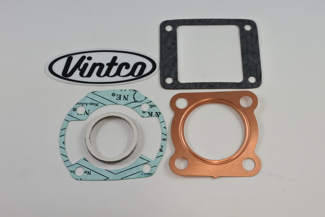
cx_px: 162
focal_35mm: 35
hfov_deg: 54.4
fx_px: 316
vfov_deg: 37.9
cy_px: 108
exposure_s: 1/250
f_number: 4
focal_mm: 13.1
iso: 400
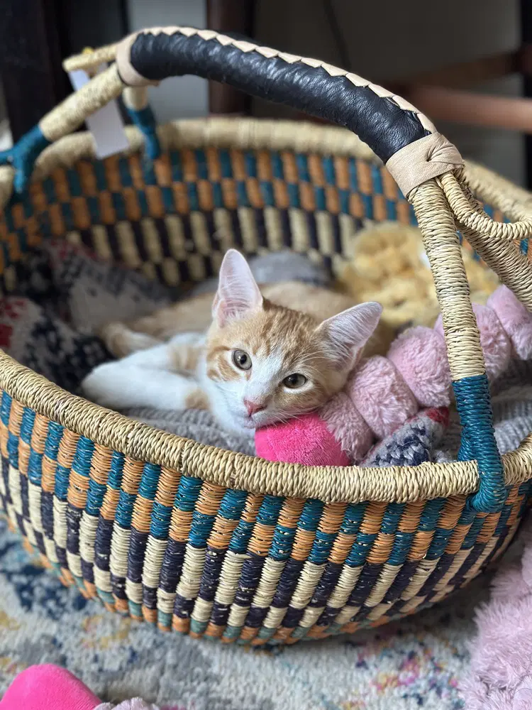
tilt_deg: -25.6
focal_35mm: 48
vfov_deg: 39.7
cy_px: 355
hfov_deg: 30.3
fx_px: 984
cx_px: 266
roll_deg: +2.5
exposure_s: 1/60
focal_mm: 6.86
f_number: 1.78
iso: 250
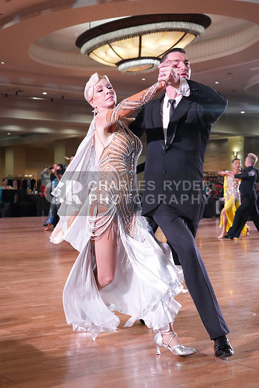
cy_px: 194
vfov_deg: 35.0
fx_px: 615
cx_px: 130
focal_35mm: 57
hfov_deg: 23.8
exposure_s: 1/320
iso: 5000
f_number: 5
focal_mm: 57
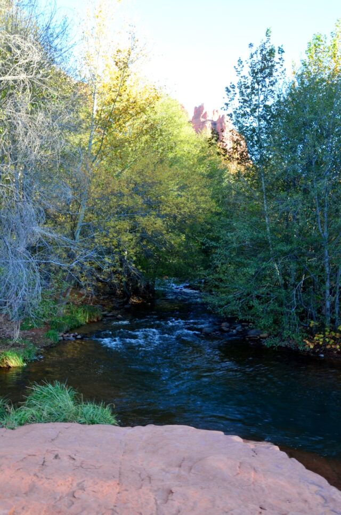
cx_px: 170
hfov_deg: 36.7
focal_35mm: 36
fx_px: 514
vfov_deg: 53.2
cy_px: 258
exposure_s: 1/13
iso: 200
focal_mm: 24
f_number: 14
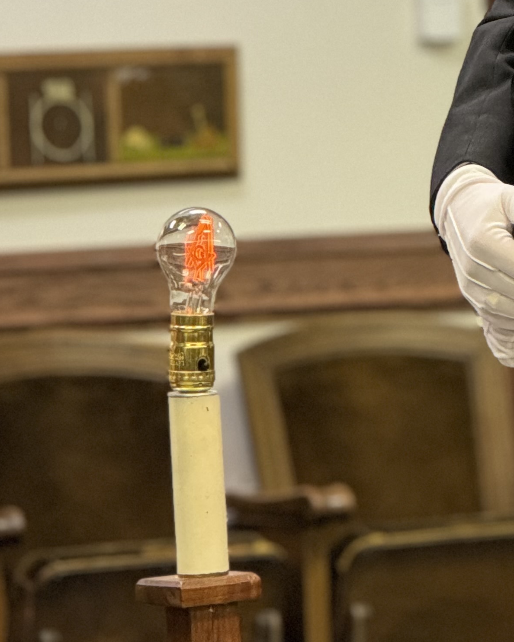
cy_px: -12
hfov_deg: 4.9
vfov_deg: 6.1
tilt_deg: +0.8
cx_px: 524
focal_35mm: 318
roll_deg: +2.8
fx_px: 6047
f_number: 2.8
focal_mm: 15.66
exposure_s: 1/40
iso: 640
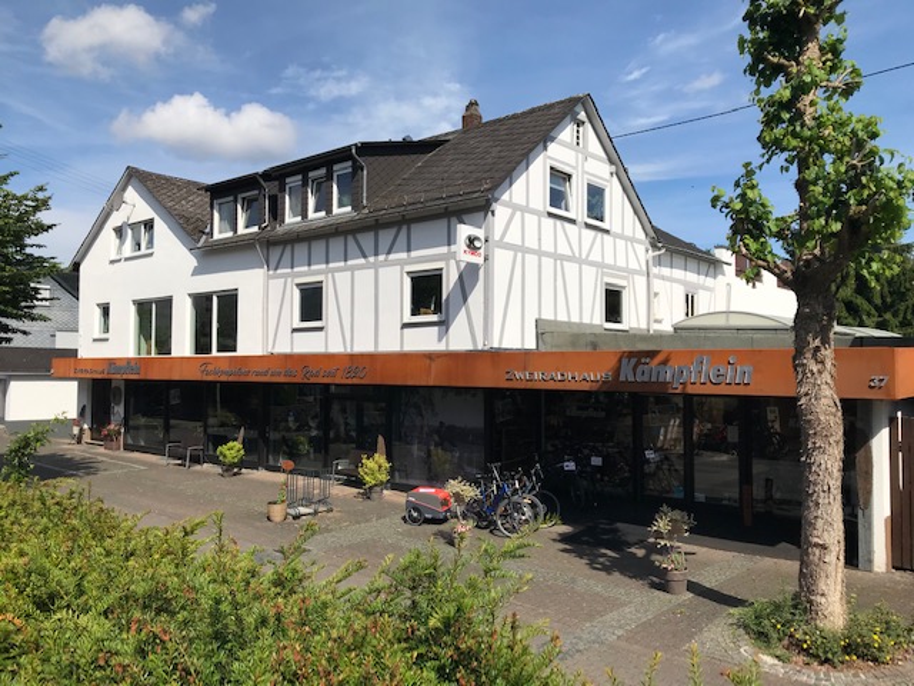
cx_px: 457
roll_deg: +0.5
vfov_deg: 49.7
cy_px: 343
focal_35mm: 28
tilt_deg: +2.6
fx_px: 739
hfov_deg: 63.4
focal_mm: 3.99
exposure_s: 1/3546
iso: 20
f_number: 1.8
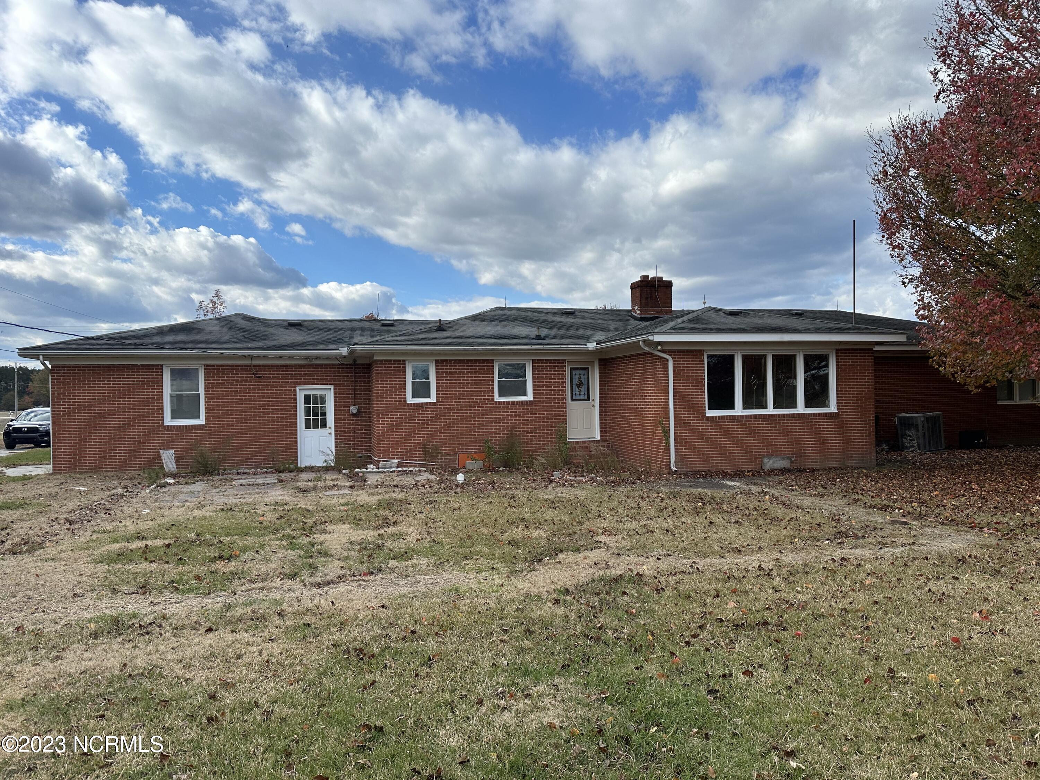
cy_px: 390
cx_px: 520
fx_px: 721
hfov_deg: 71.6
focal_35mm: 24
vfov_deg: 56.8
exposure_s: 1/3861
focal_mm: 6.86
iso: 80
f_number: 1.78
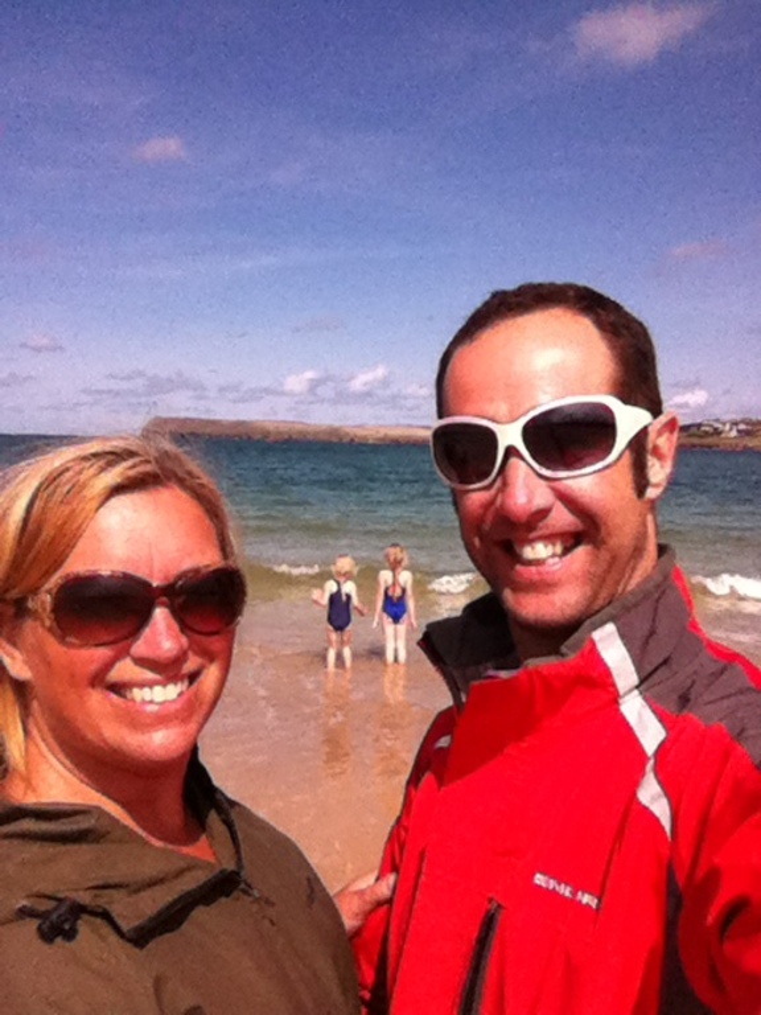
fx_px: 1026
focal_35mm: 35
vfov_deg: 52.6
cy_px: 508
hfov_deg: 40.7
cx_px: 380
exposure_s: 1/14549
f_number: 2.4
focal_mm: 3.85
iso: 250
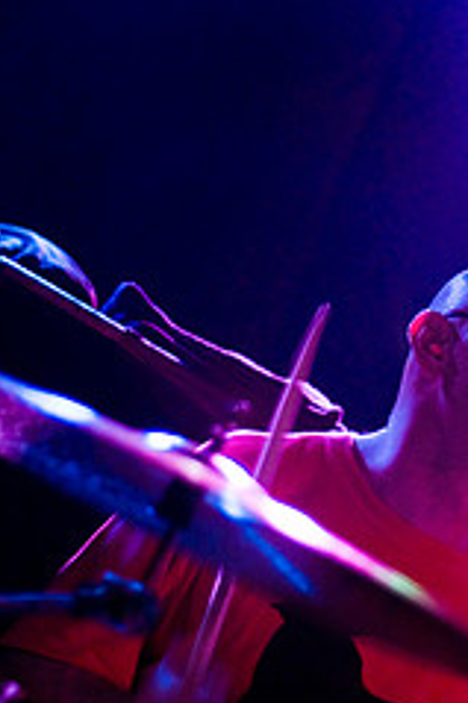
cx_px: 437
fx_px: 2753
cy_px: 179
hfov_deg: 9.7
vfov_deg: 14.5
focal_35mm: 141
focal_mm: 50
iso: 1000
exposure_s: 1/50
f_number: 1.8
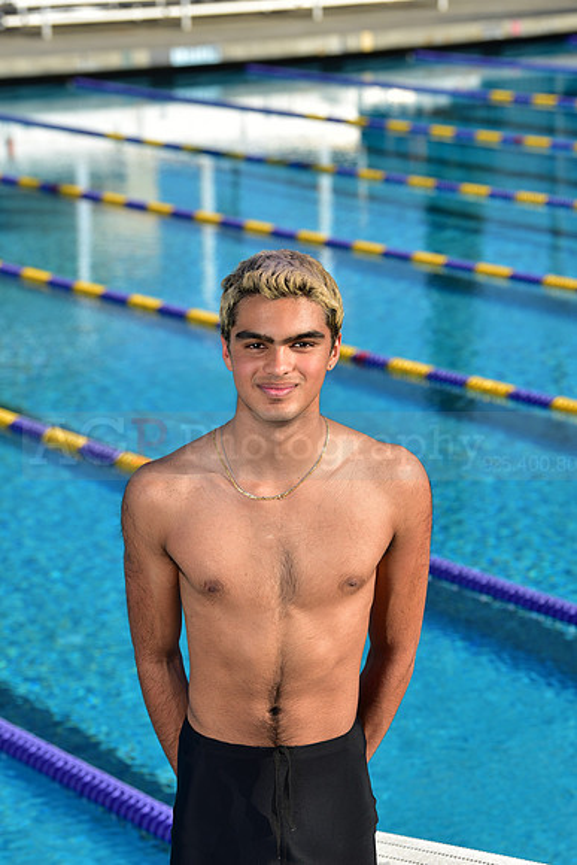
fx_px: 2883
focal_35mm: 120
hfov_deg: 11.4
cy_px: 432
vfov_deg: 17.1
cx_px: 288
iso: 64
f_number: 6.3
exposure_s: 1/250
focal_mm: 120
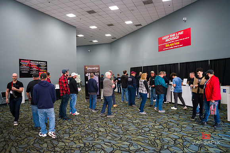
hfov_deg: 67.4
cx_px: 115
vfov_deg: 47.9
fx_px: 172
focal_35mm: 27
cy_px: 76
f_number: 3.2
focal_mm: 27
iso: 3200
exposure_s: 1/200
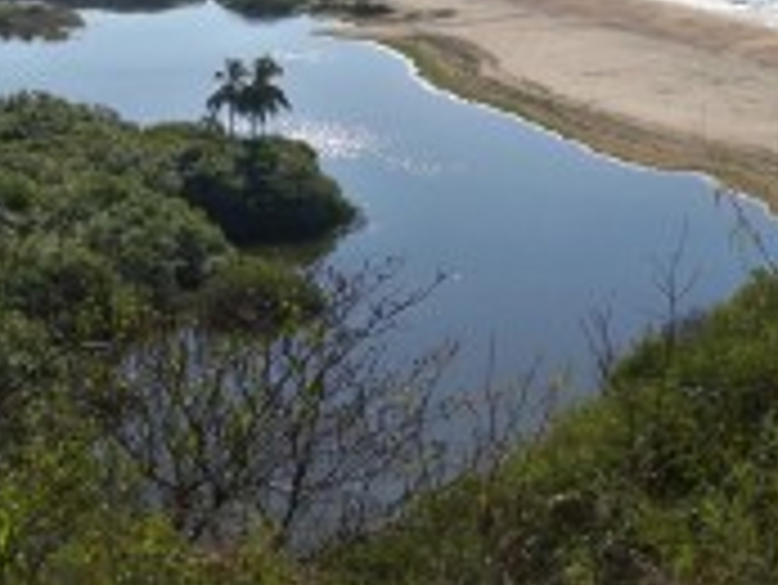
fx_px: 1822
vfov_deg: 17.5
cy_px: -86
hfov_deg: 24.1
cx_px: 369
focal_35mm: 81
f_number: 4.7
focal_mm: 6.3
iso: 125
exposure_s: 1/1250
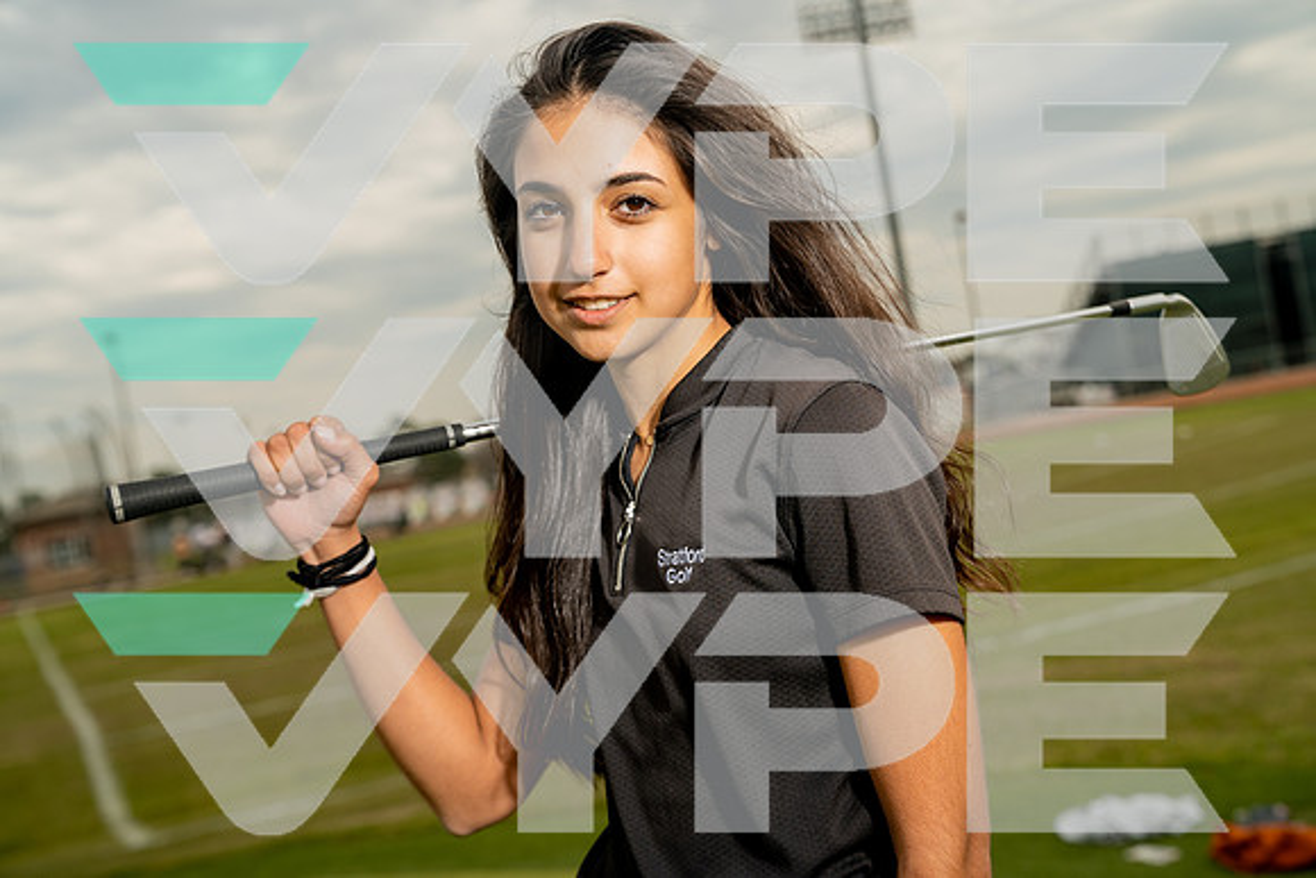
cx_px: 658
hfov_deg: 41.1
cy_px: 439
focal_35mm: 48
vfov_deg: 28.1
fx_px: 1755
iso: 250
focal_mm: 48
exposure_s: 1/250
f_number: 4.5
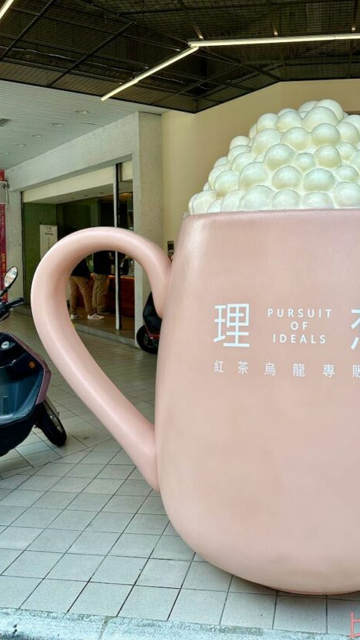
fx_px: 543
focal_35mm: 32
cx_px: 259
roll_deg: -0.7
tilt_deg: -4.0
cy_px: 283
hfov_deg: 36.0
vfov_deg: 60.8
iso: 80
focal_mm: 6.86
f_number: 1.78
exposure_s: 1/1119
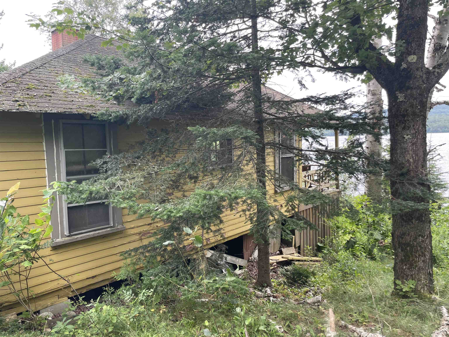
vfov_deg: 53.1
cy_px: 168
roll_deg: +0.5
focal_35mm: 26
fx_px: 337
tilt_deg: -3.0
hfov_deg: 67.3
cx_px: 224
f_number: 1.6
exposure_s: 1/134
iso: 32
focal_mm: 4.2
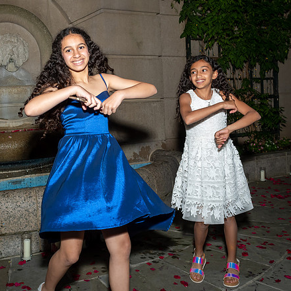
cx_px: 100
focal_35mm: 38
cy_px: 123
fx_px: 361
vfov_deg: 43.7
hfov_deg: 43.3
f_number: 5.6
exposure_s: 1/250
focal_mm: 17
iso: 500
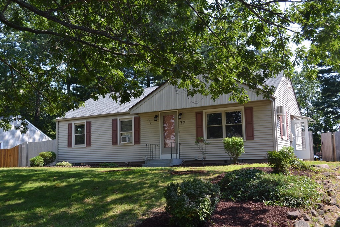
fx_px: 340
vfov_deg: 36.9
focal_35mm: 36
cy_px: 114
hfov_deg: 53.1
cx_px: 170
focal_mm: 24
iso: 100
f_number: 5.6
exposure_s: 1/125
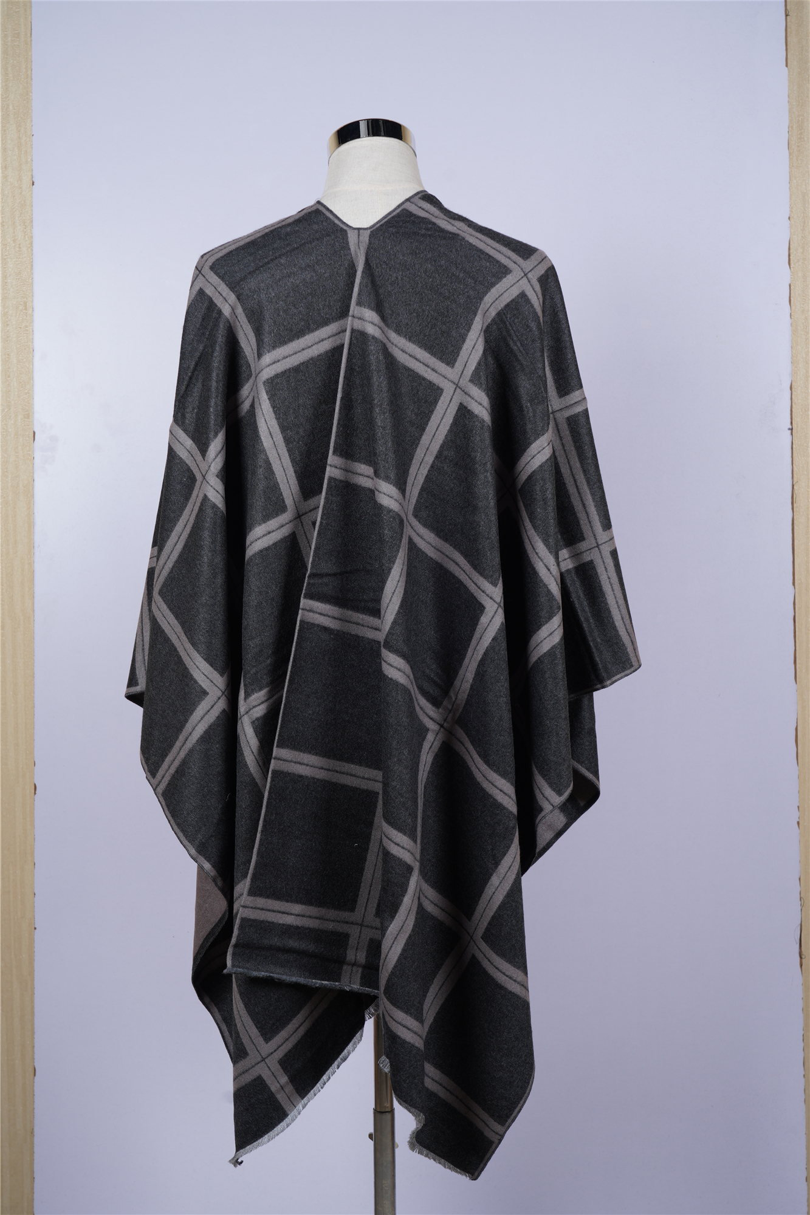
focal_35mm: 50
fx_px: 1688
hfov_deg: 27.0
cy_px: 608
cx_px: 405
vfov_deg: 39.6
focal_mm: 50
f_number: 8
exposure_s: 1/100
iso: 100
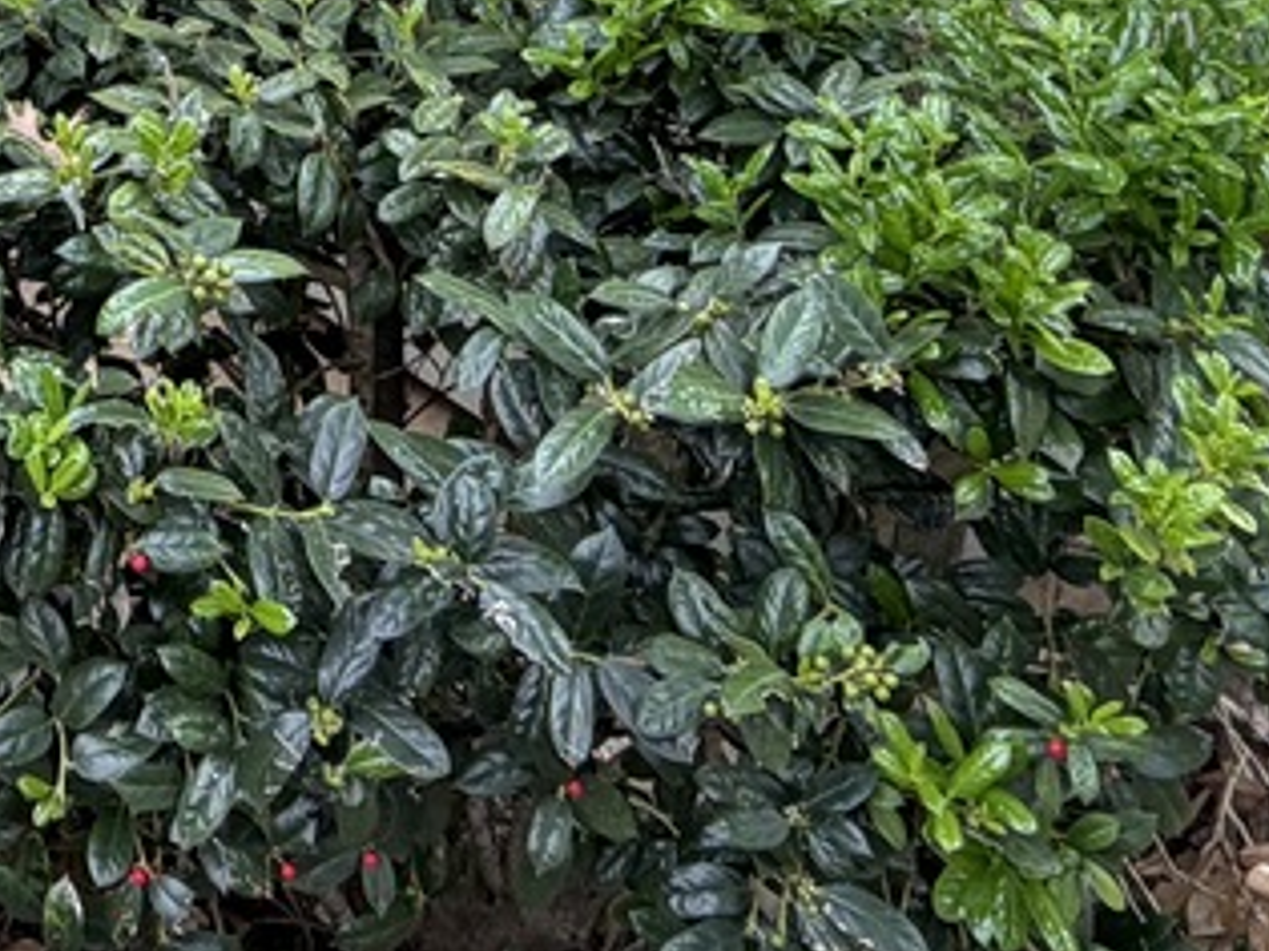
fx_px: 2345
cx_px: -286
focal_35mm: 64
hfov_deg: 26.6
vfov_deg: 20.0
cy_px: -443
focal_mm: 2.22
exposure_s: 1/217
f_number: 2.2
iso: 50
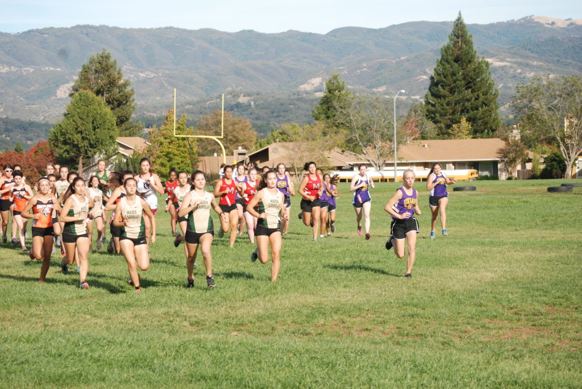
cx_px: 291
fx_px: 1748
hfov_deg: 18.9
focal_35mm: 108
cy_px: 194
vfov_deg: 12.7
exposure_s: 1/1000
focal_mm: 72
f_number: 8
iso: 400
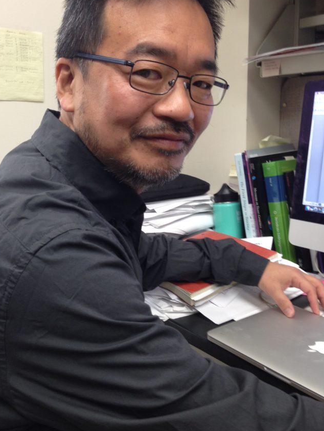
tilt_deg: -7.3
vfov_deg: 46.7
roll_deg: +2.8
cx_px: 131
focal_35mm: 40
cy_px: 189
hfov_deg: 35.9
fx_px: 499
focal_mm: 4.12
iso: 50
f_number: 2.4
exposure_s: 1/20
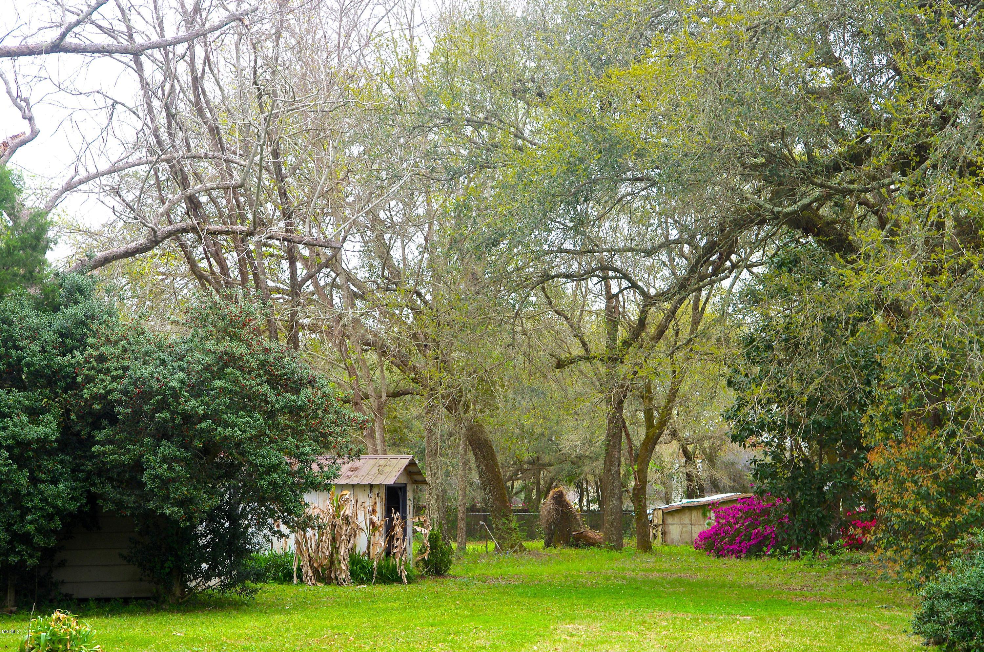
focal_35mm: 72
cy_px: 326
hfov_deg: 28.1
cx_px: 492
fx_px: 1964
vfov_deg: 18.8
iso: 200
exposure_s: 1/100
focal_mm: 48
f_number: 11
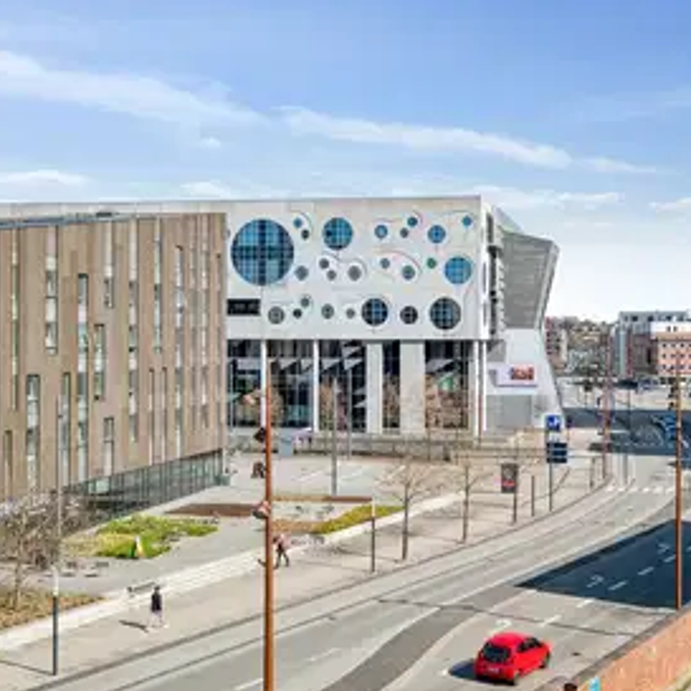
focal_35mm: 47
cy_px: 344
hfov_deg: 35.6
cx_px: 478
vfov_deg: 36.1
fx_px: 1061
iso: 500
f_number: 8
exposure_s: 1/1000
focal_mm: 24
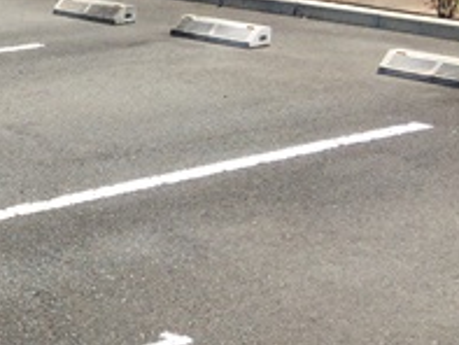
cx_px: -275
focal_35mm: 94
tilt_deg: -14.1
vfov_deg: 15.7
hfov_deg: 18.0
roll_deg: +1.6
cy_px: 126
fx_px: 1247
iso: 32
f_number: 2.2
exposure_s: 1/2415
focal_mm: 4.15
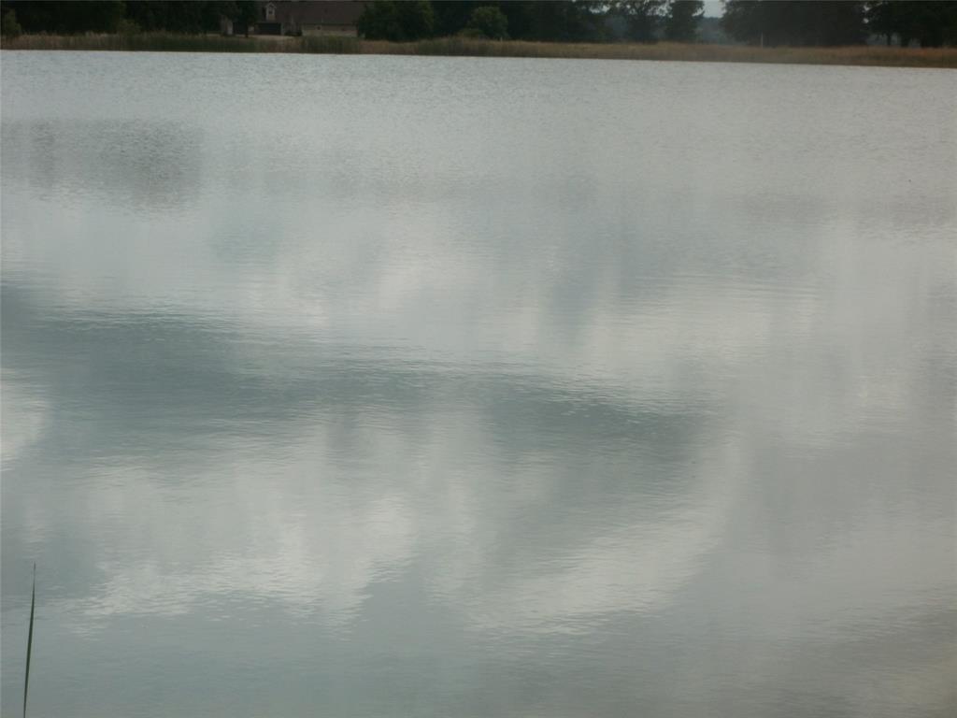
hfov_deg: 19.6
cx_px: 478
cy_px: 359
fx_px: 2765
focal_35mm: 100
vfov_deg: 14.8
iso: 100
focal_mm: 17.4
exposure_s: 1/640
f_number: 7.9
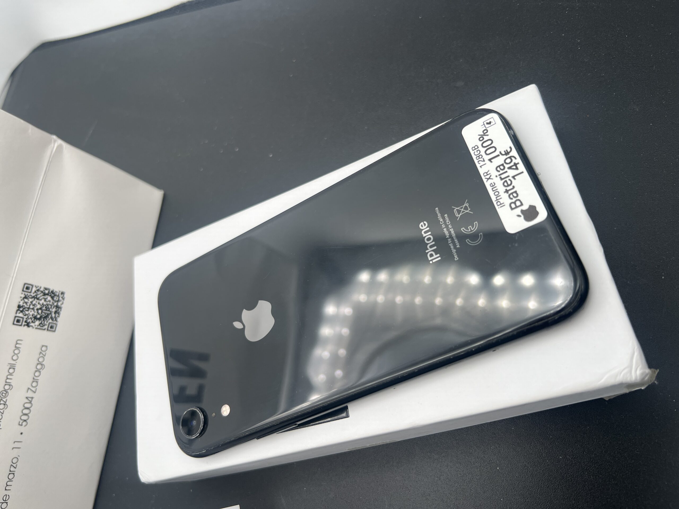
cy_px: 254
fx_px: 510
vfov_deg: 53.1
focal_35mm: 26
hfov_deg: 67.3
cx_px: 340
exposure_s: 1/407
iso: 50
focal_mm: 5.7
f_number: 1.5
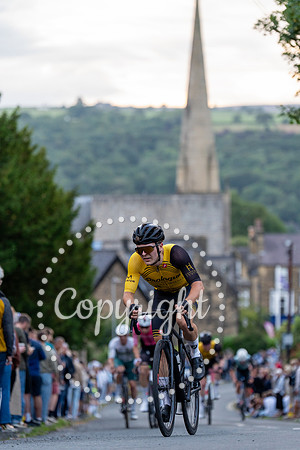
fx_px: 1837
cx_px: 150
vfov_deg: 14.0
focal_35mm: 147
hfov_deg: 9.3
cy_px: 225
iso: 1600
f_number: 3.2
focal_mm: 147
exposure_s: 1/640
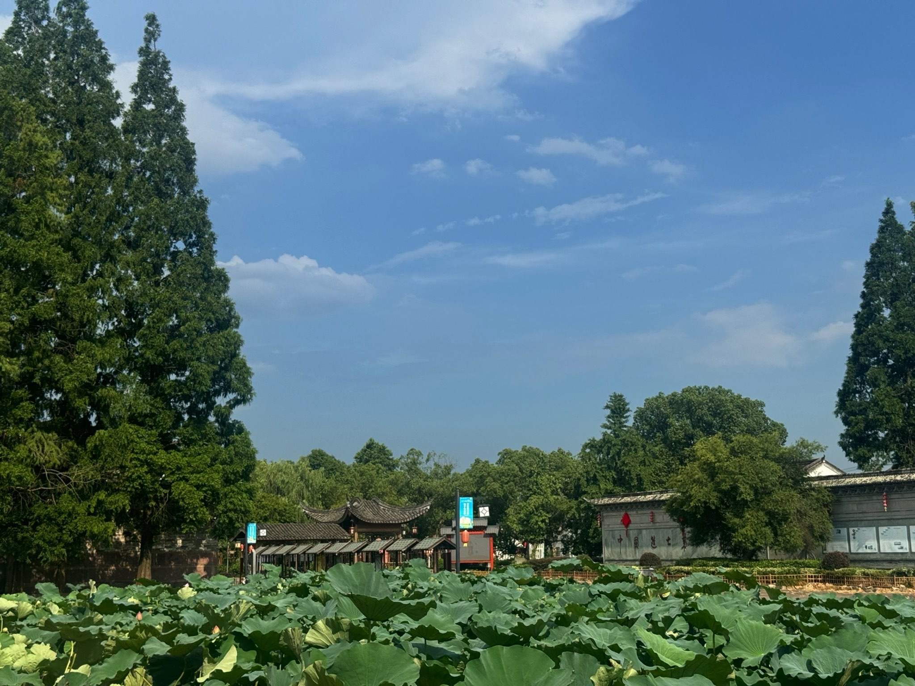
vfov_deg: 30.3
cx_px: 458
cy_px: 343
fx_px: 1269
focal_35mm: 48
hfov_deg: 39.7
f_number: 1.78
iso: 64
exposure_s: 1/4310
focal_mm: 6.76
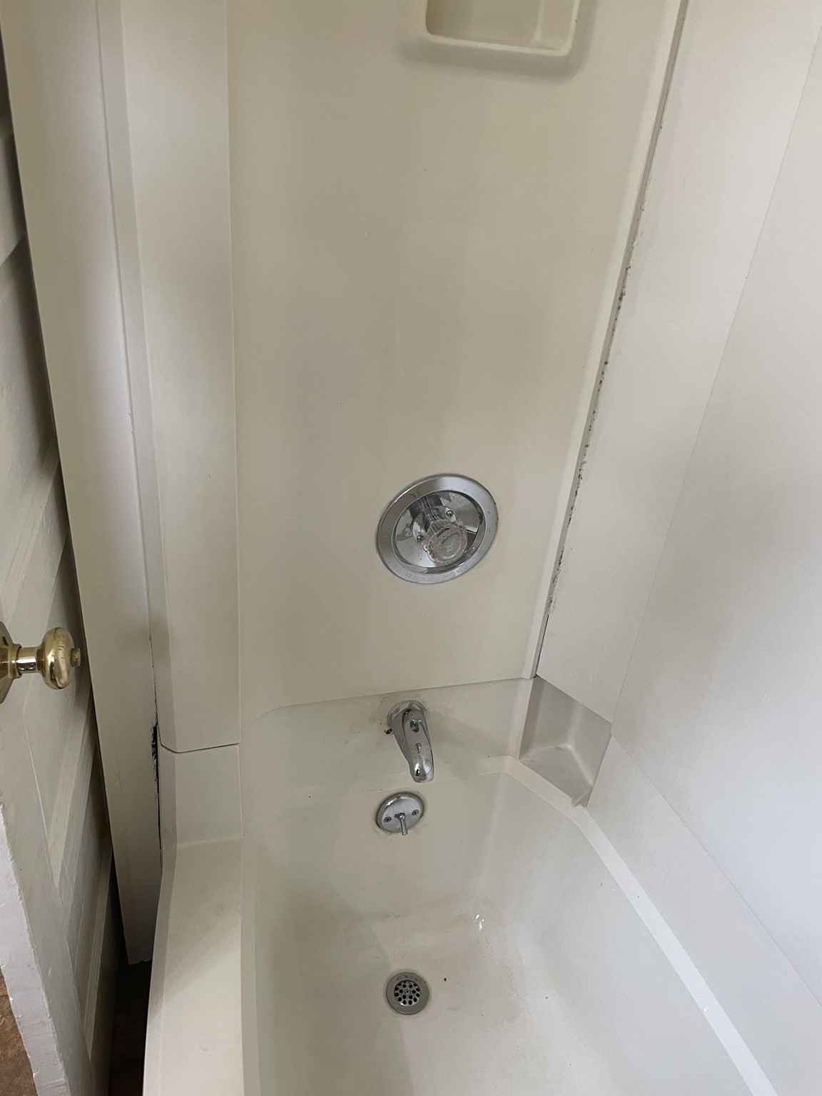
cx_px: 411
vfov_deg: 67.3
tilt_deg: -30.9
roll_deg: -5.0
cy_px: 548
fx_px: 823
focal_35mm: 26
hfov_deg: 53.1
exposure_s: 1/60
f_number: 1.6
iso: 80
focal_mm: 4.2
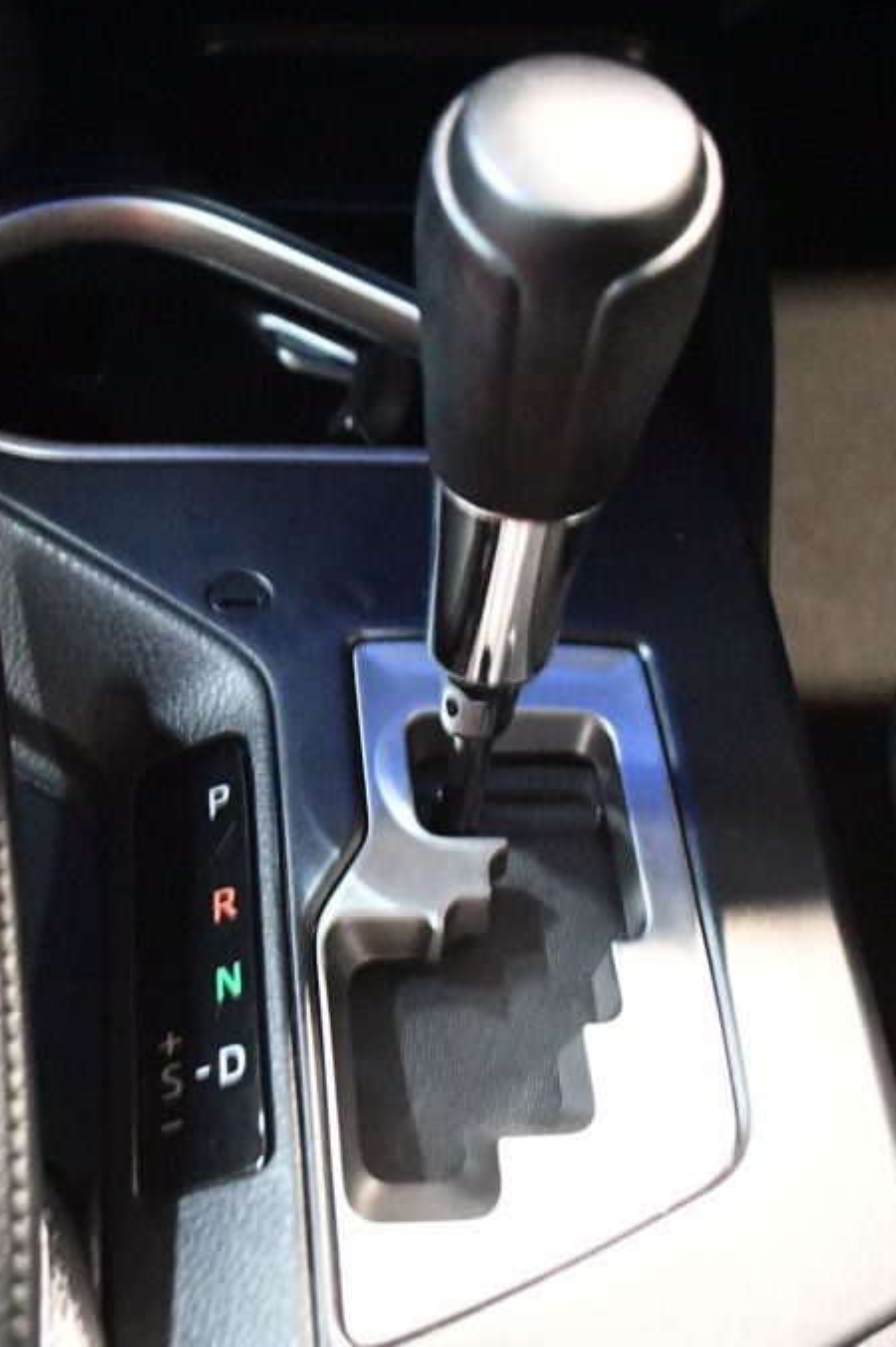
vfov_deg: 39.6
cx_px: 384
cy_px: 672
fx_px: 1868
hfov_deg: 26.9
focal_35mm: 50
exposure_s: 1/20
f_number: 3.8
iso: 12800
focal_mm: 22
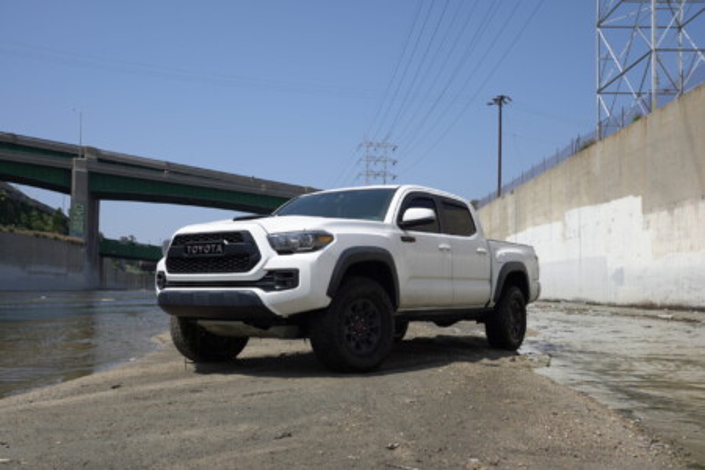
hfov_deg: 53.1
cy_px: 235
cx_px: 352
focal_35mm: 36
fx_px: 705
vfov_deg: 36.9
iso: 100
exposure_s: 1/500
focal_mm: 24
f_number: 7.1
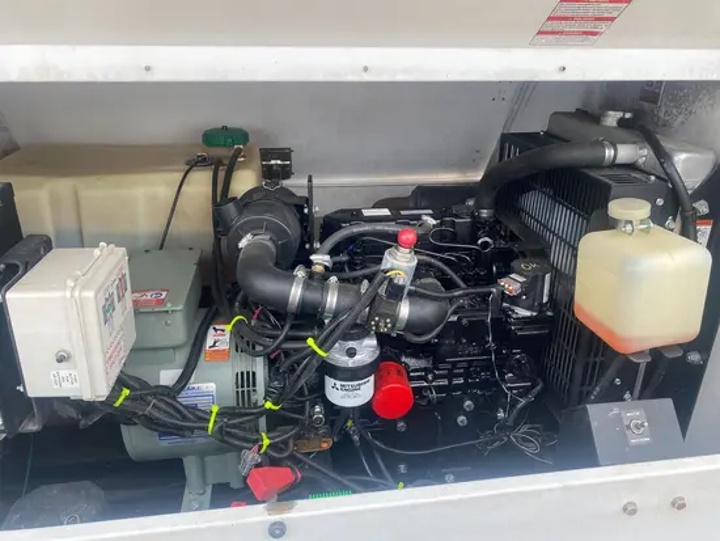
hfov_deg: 67.3
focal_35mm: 26
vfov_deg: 53.1
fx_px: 541
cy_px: 270
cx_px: 360
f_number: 1.8
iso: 64
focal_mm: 4.25
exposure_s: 1/121
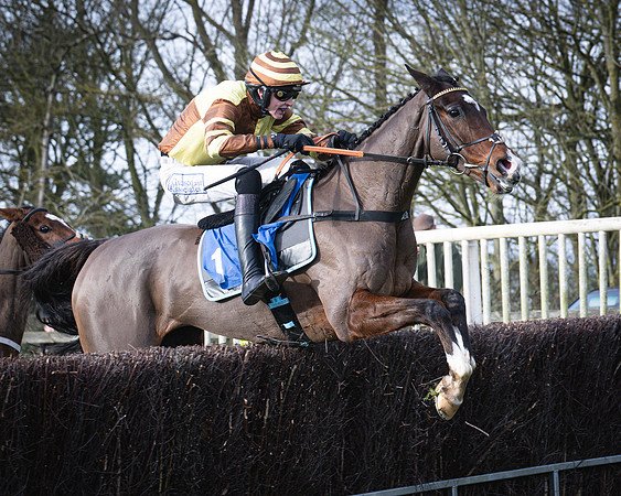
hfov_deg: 13.0
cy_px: 288
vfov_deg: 10.4
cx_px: 467
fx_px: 2722
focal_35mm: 148
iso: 400
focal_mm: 70
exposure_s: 1/1250
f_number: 4
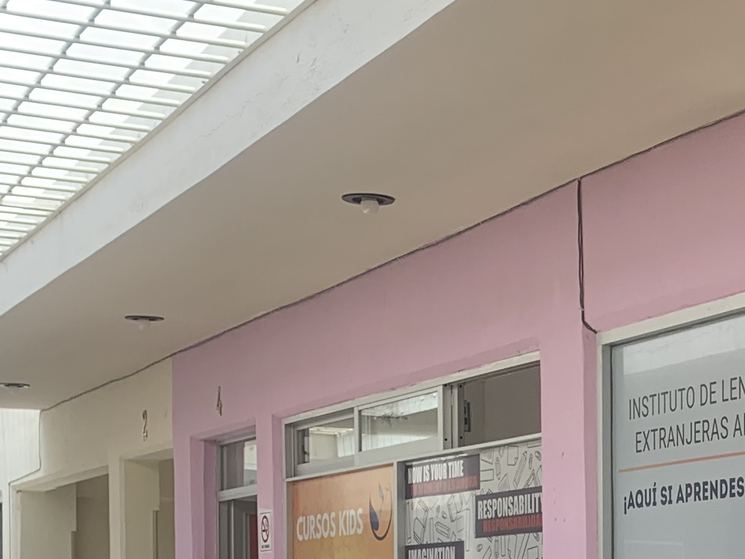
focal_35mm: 91
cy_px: 746
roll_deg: -0.9
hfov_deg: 19.5
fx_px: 1958
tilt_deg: -1.6
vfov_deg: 15.4
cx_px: 1027
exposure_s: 1/185
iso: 25
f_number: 1.8
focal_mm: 4.25
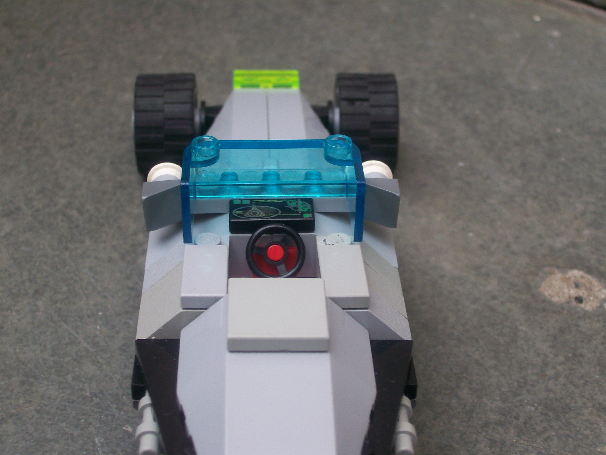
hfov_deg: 27.8
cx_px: 303
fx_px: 1225
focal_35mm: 70
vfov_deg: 21.0
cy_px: 228
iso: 80
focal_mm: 11.6
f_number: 3.8
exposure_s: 1/188
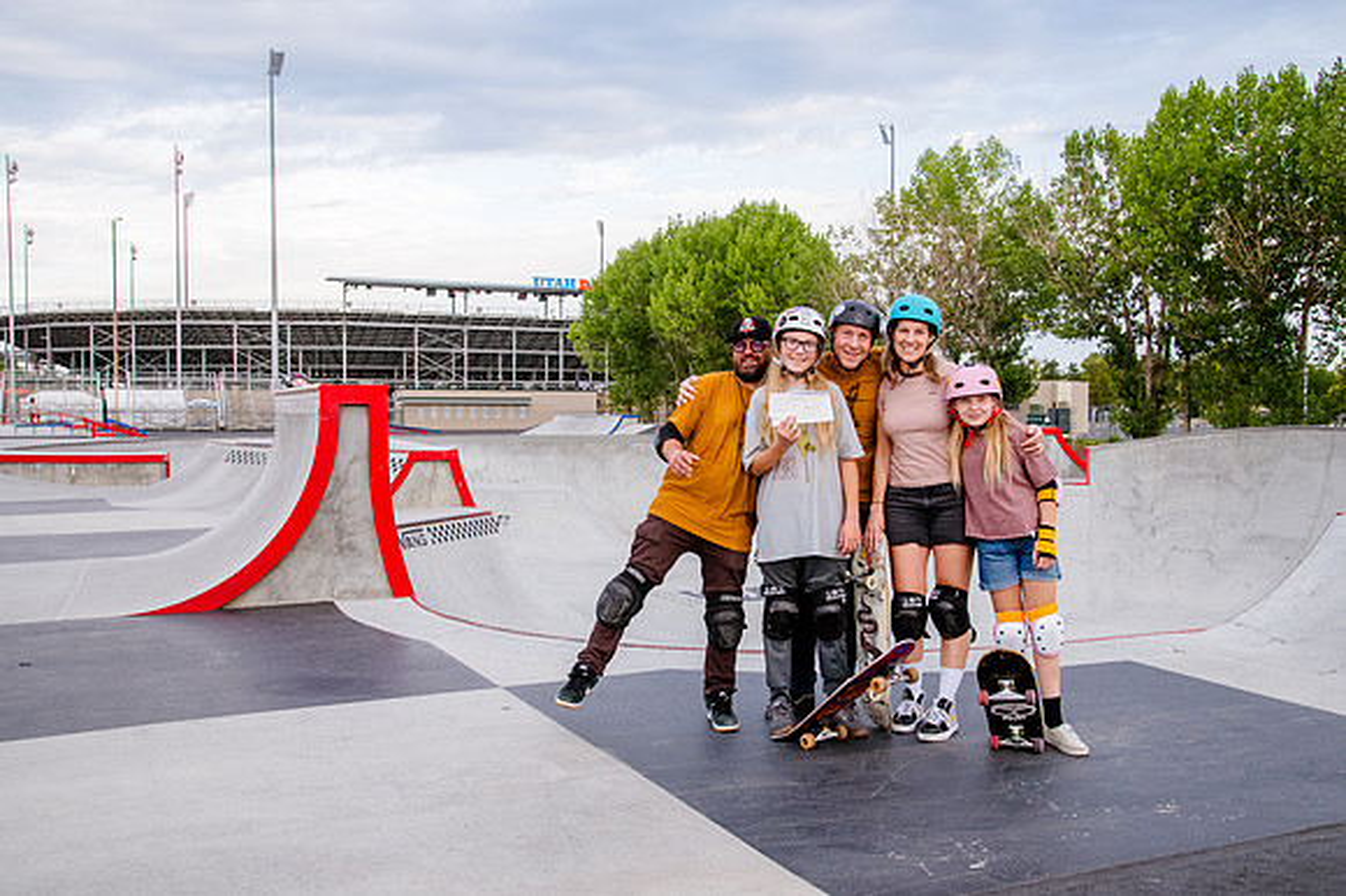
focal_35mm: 35
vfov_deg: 38.2
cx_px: 673
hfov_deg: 55.0
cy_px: 448
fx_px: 1292
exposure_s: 1/400
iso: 2500
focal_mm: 32
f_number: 9
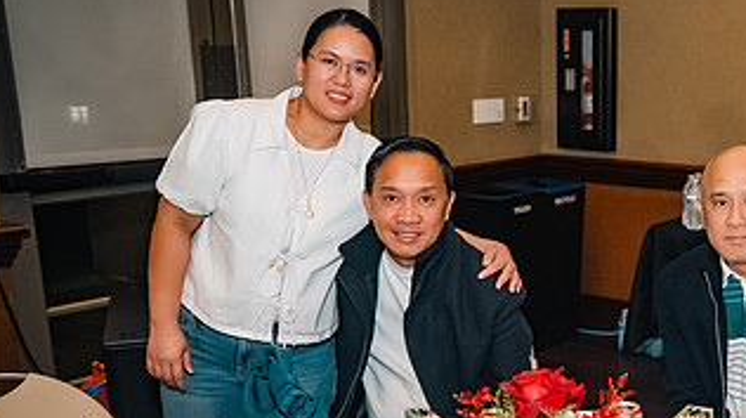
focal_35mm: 52
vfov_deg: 22.7
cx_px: 614
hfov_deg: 38.2
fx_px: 1028
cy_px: 329
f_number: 3.5
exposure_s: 1/100
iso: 1600
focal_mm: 27
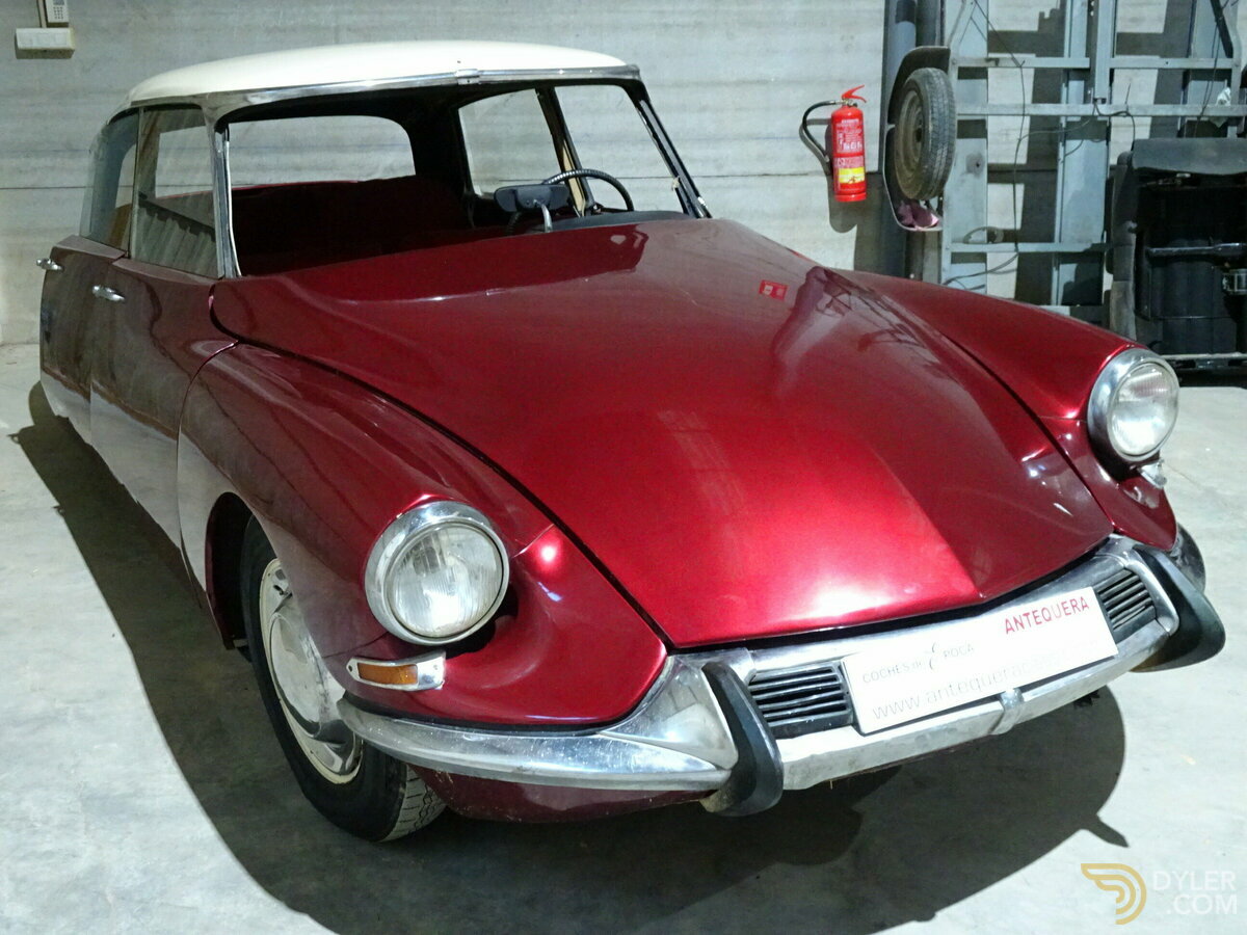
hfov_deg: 49.0
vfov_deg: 37.7
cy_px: 468
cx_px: 624
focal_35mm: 38
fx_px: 1369
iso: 1000
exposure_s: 1/5
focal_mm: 6.56
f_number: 4
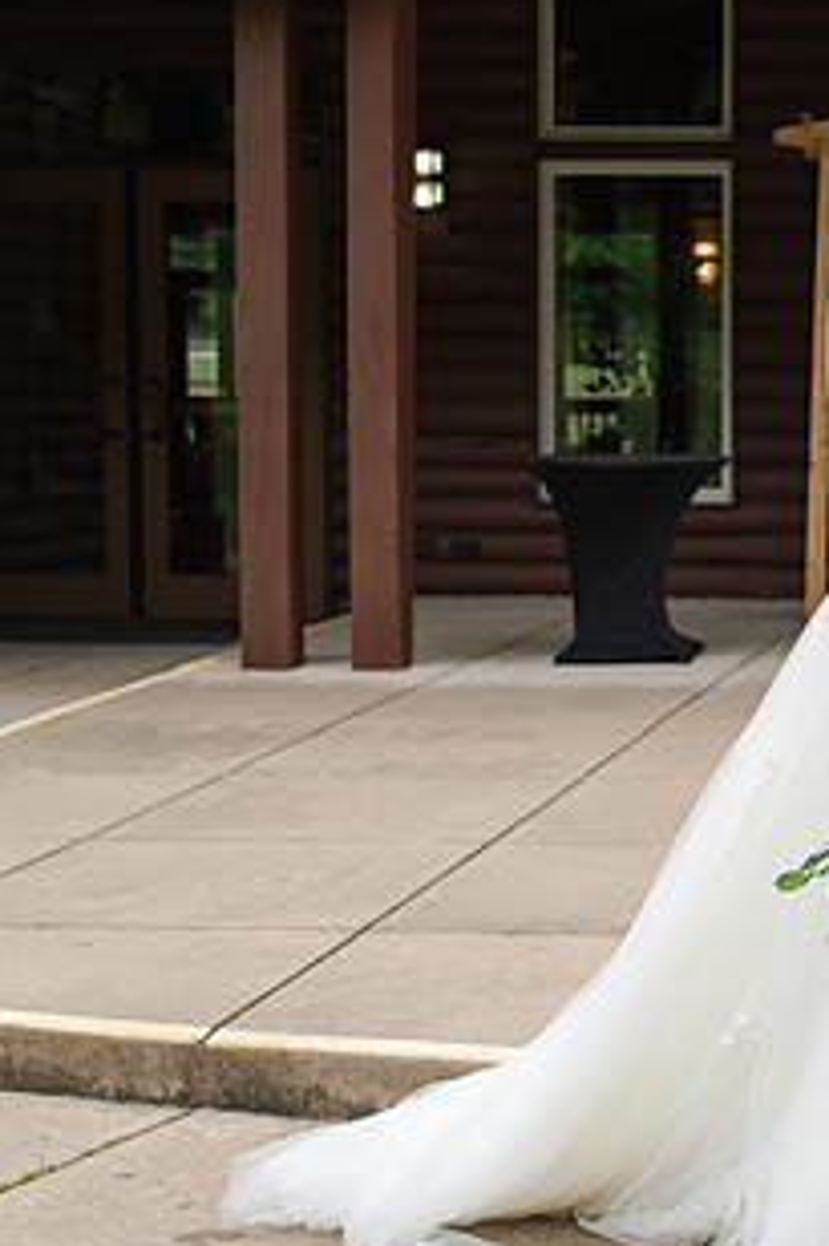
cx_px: 1096
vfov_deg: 23.9
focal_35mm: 85
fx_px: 2939
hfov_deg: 15.3
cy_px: 604
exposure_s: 1/320
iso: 100
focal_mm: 35
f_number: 3.2
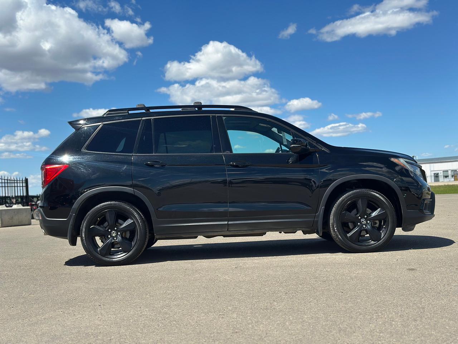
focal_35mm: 48
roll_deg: +3.6
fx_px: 635
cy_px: 172
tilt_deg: +0.6
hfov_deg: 39.7
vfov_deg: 30.3
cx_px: 229
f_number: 1.78
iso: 100
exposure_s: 1/6623
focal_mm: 6.86
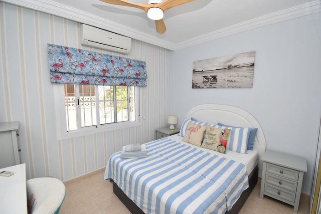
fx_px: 134
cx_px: 160
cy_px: 107
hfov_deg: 100.4
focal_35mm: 15
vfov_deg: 77.3
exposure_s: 1/250
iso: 400
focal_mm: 10
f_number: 5.6
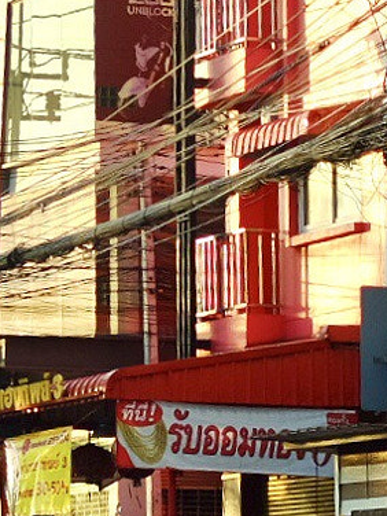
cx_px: 108
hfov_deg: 6.8
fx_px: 3235
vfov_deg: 9.1
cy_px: 333
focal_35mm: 217
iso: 200
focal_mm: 35
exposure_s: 1/2400
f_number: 1.4
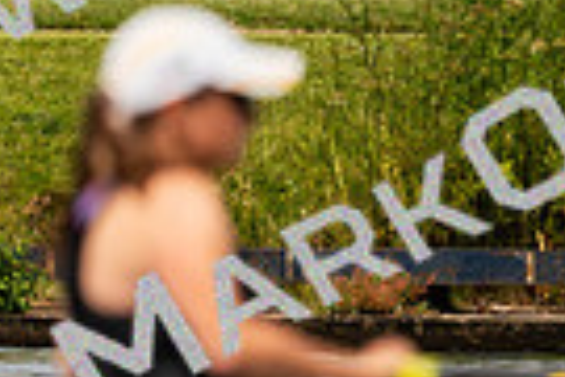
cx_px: -573
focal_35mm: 2068
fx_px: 32454
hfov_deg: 1.0
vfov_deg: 0.7
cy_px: 241
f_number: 6.3
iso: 160
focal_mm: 481
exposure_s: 1/2000
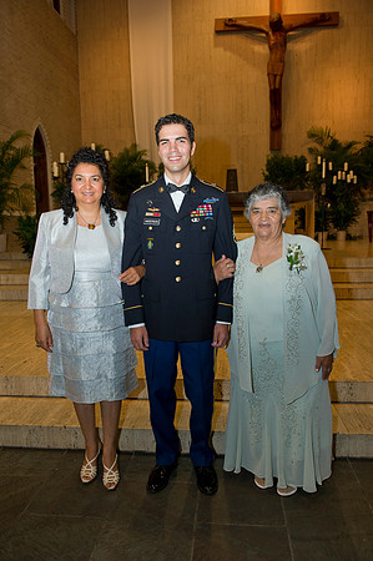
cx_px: 186
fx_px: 452
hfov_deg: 44.9
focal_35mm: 29
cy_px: 280
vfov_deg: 63.7
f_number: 5.6
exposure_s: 1/100
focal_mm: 29
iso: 800
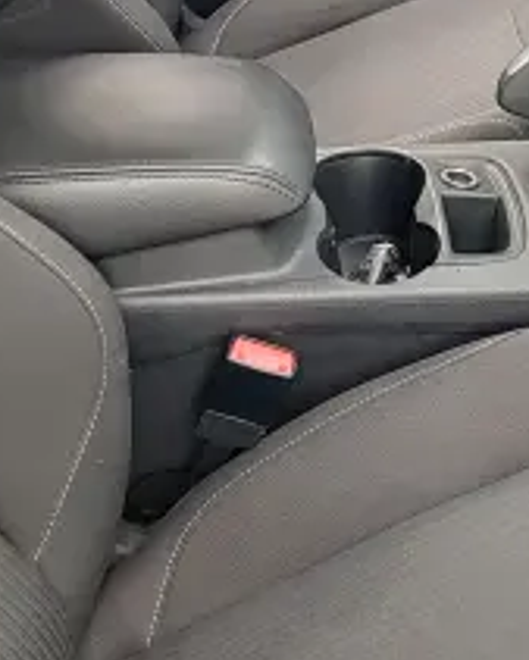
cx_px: 704
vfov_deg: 27.2
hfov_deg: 20.4
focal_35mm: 68
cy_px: 109
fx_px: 1330
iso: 100
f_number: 1.8
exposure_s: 1/119
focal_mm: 5.56
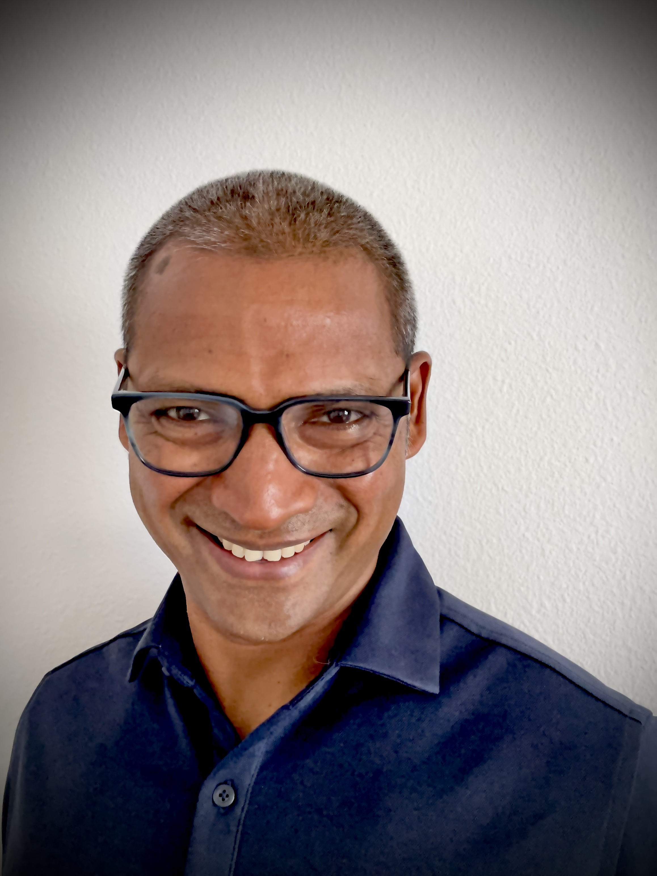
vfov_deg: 60.0
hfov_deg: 46.8
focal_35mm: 30
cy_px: 438
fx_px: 759
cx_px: 328
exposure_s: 1/54
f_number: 1.9
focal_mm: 2.69
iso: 320
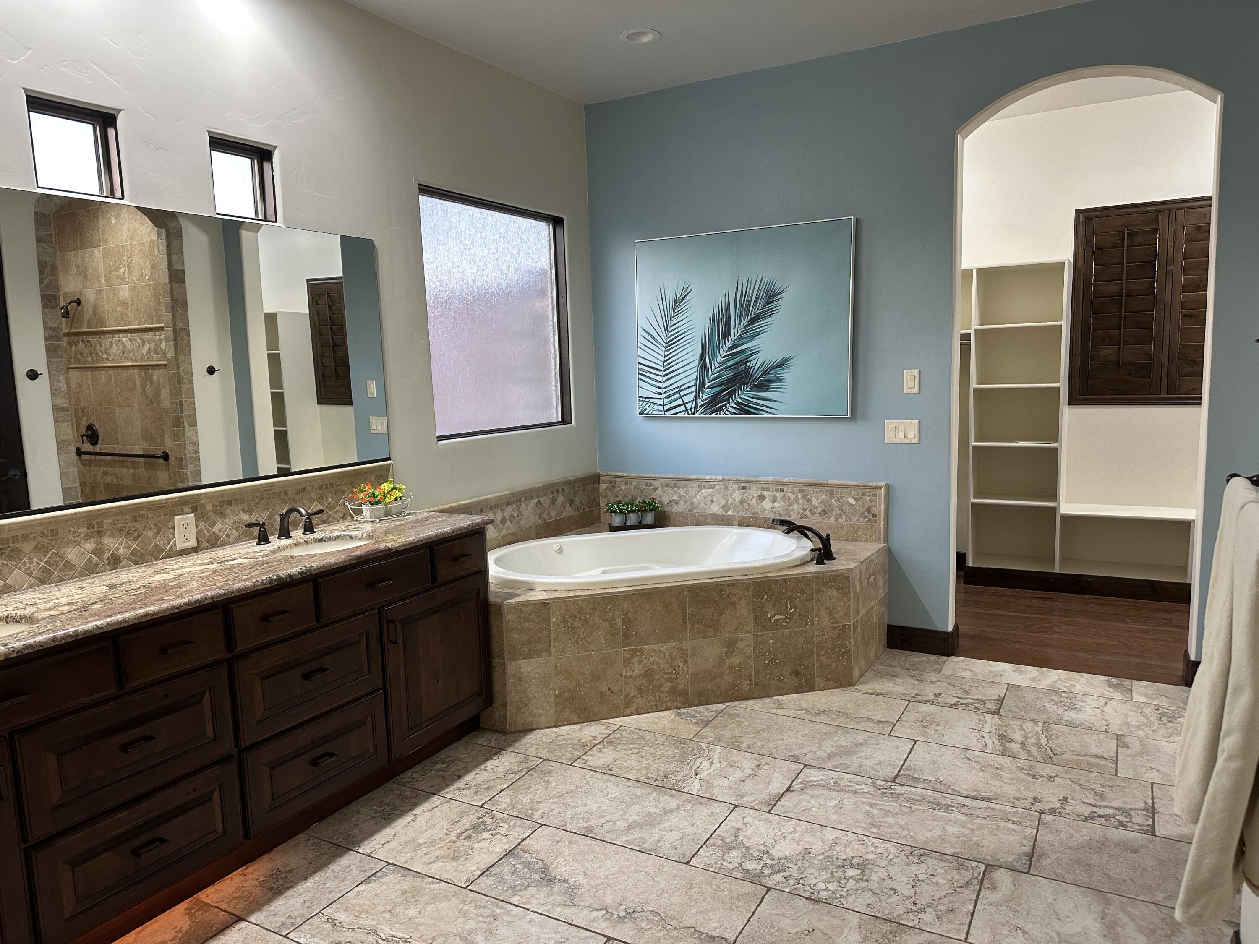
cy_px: 472
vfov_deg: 56.8
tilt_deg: -7.0
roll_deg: +1.6
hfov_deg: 71.6
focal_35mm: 24
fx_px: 873
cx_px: 630
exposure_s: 1/60
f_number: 1.78
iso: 160
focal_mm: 6.86
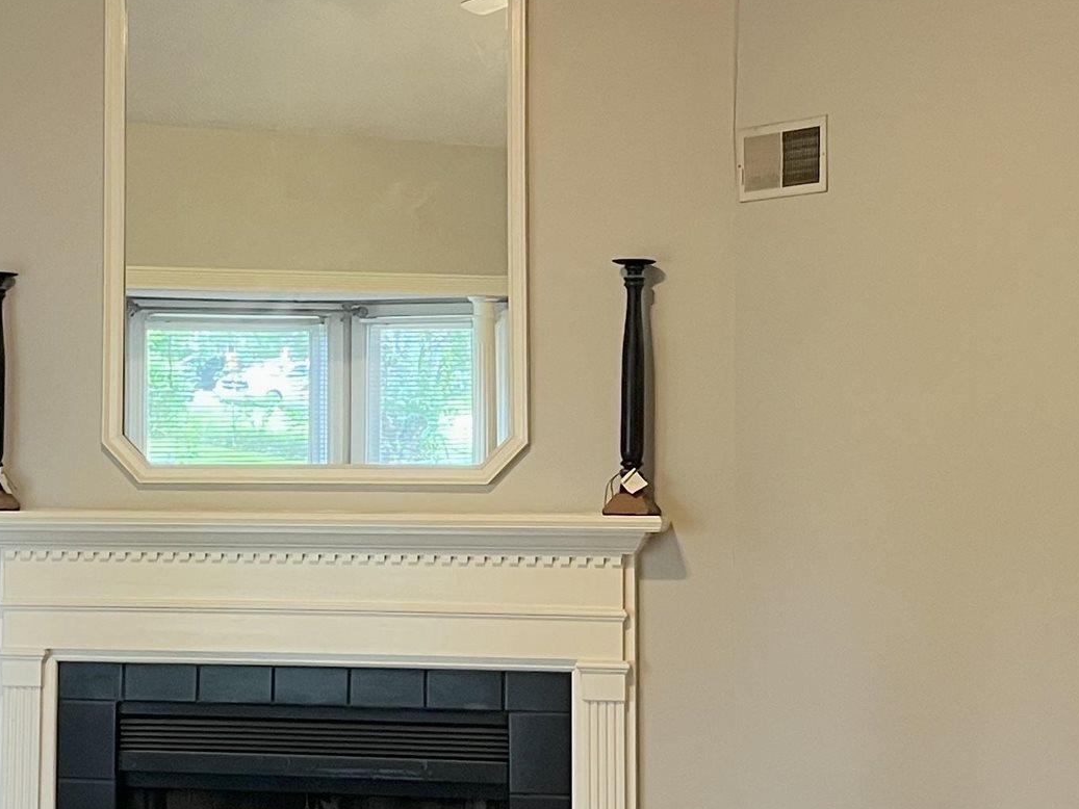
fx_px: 2400
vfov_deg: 19.1
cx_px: 469
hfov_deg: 25.3
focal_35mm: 77
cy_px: 336
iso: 160
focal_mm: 5.7
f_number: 1.5
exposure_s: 1/60
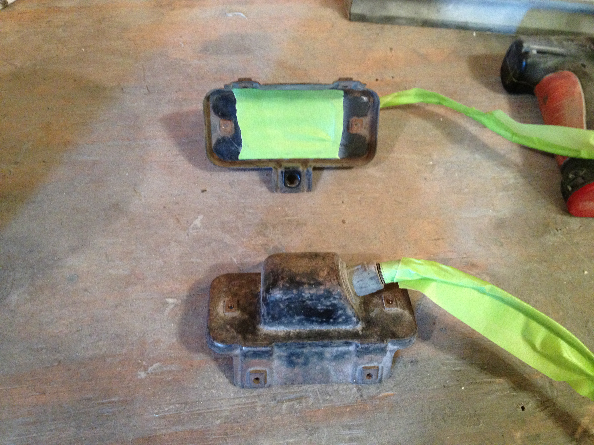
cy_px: 222
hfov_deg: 52.6
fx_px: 601
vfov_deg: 40.7
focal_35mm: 35
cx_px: 297
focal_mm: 4.28
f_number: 2.4
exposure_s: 1/20
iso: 320
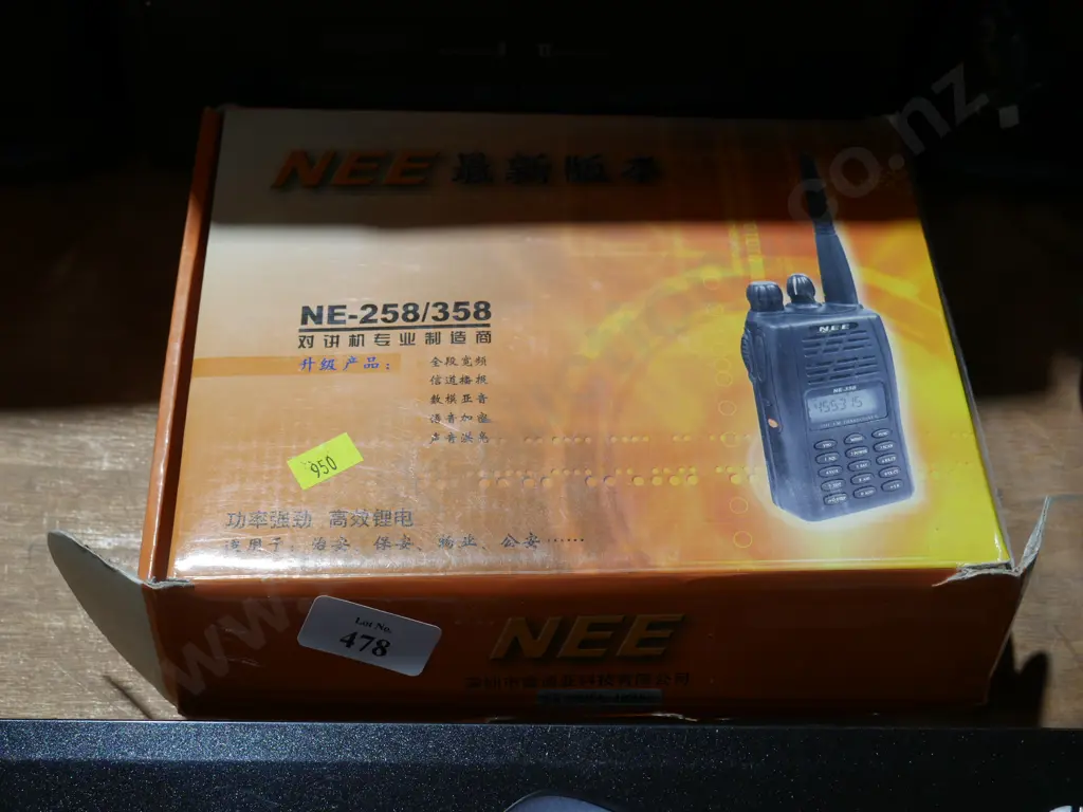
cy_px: 406
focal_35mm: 48
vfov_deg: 30.3
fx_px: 1502
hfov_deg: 39.7
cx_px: 542
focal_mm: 24
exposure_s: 1/60
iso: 250
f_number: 5.2
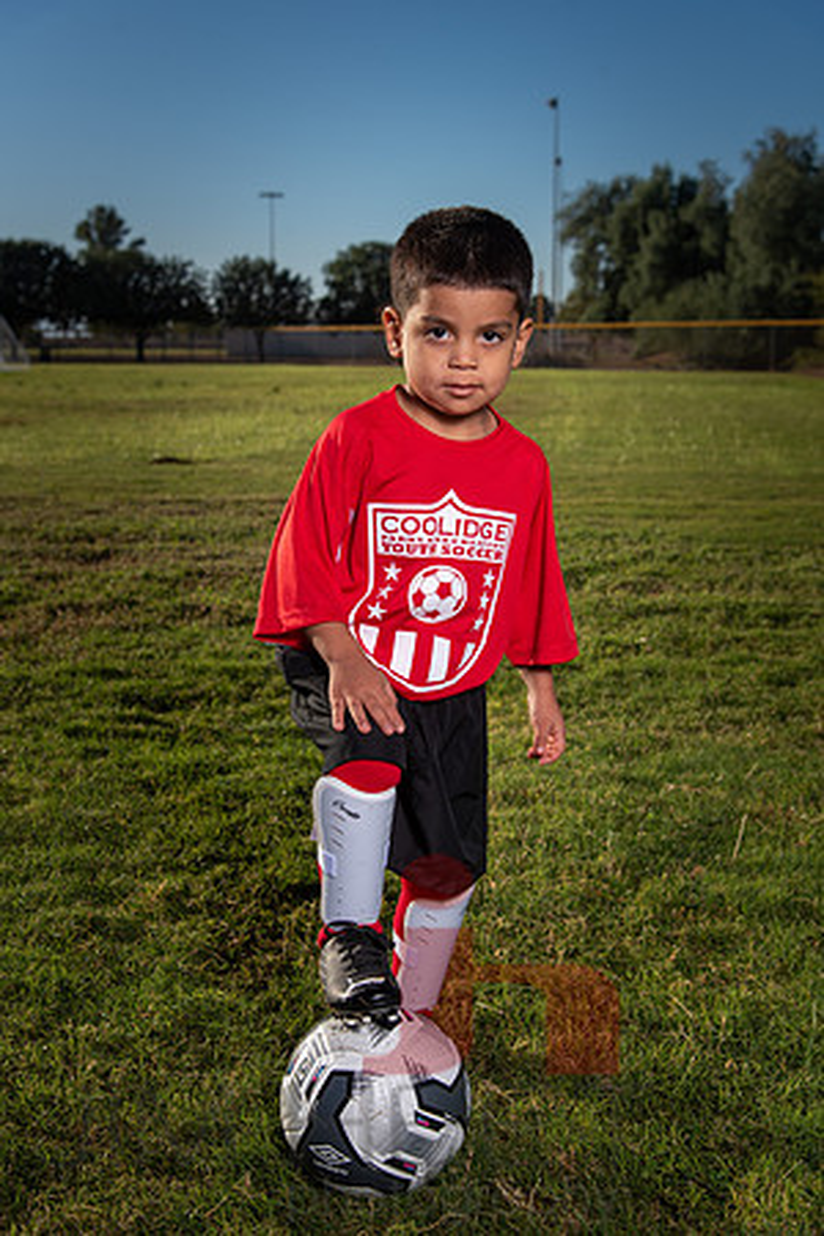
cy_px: 618
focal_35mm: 46
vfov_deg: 42.7
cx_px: 412
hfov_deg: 29.2
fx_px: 1579
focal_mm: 46
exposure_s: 1/1000
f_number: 5.6
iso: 100
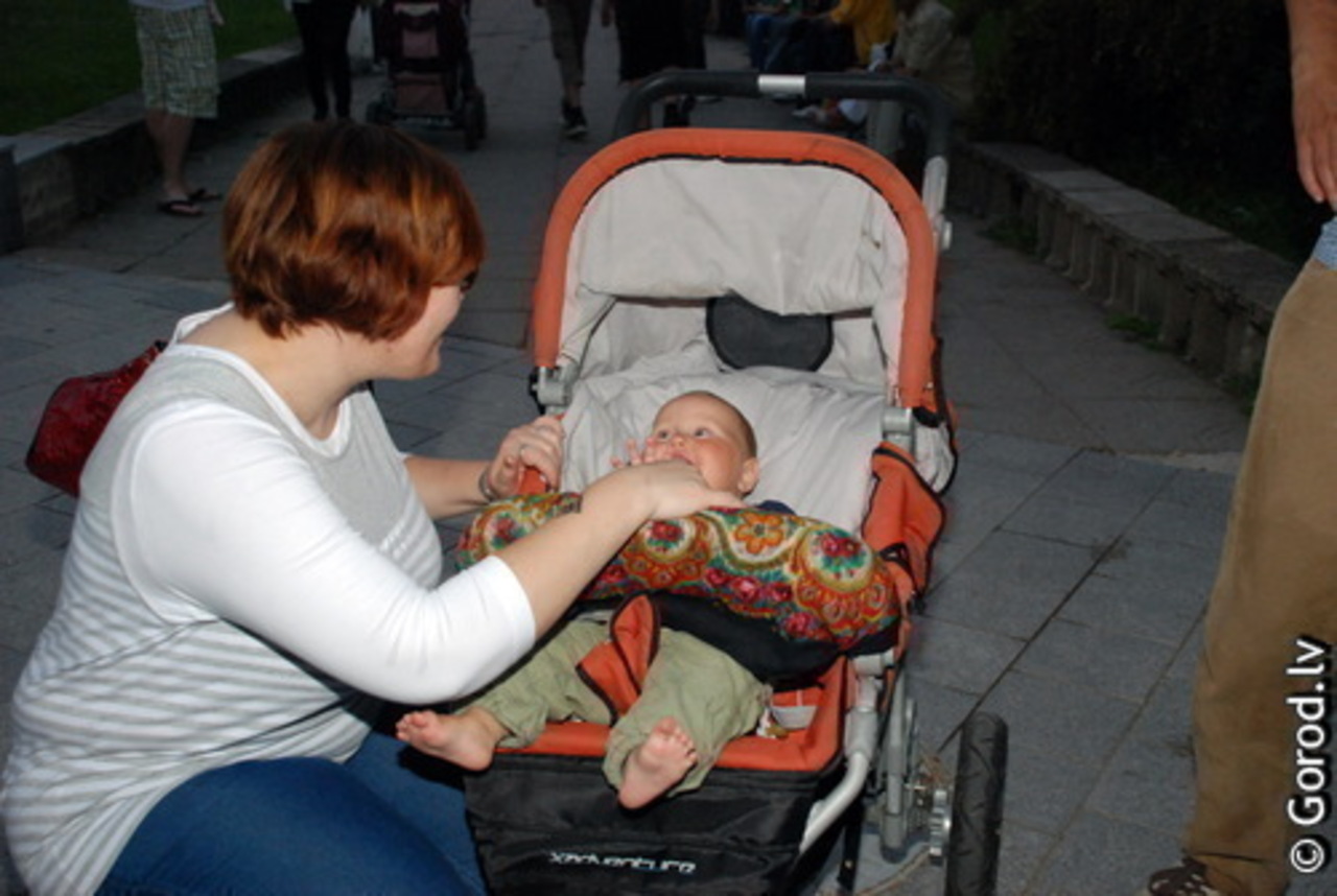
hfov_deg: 46.3
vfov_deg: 32.0
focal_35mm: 42
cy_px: 448
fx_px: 1562
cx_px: 668
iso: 1000
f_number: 4
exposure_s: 1/180
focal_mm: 28
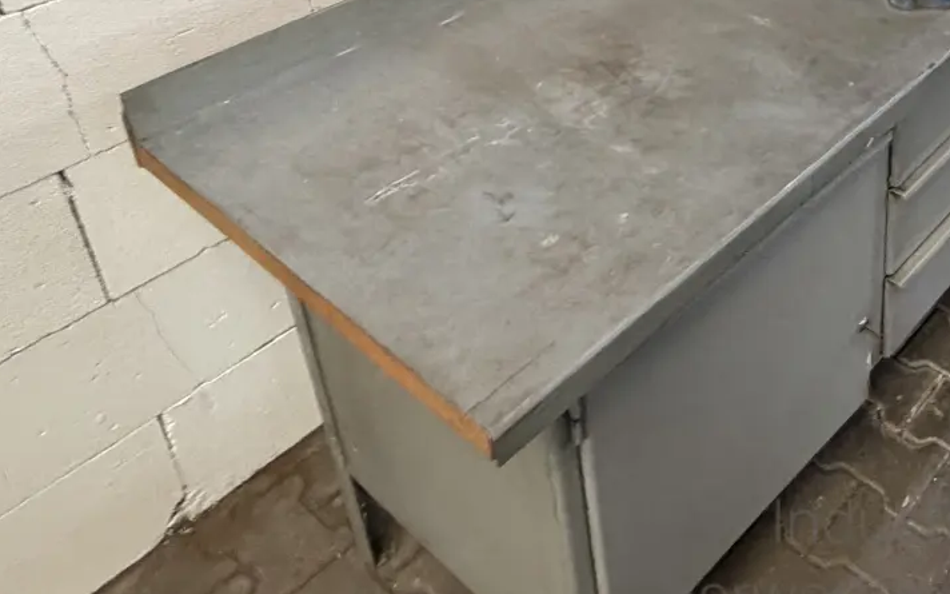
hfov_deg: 44.8
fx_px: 1036
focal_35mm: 40
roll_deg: -3.6
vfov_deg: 28.7
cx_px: 853
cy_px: -76
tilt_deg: -18.0
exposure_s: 1/71
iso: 320
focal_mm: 2.22
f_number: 2.2
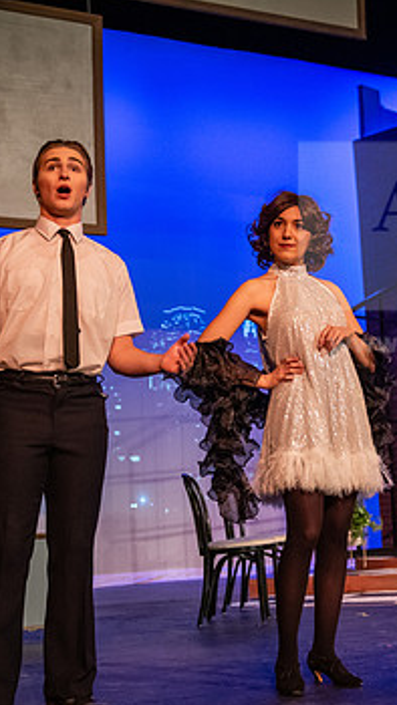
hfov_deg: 18.3
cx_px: 238
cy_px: 386
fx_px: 1235
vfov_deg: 31.9
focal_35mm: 66
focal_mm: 38
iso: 3200
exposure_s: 1/200
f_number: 3.2
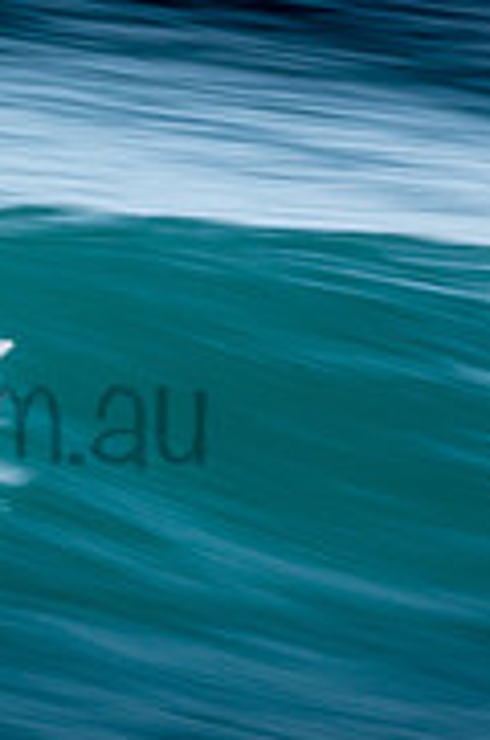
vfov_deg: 0.9
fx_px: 49369
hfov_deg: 0.6
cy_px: 370
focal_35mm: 2409
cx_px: -225
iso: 100
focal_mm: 500
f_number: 13
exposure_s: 1/20
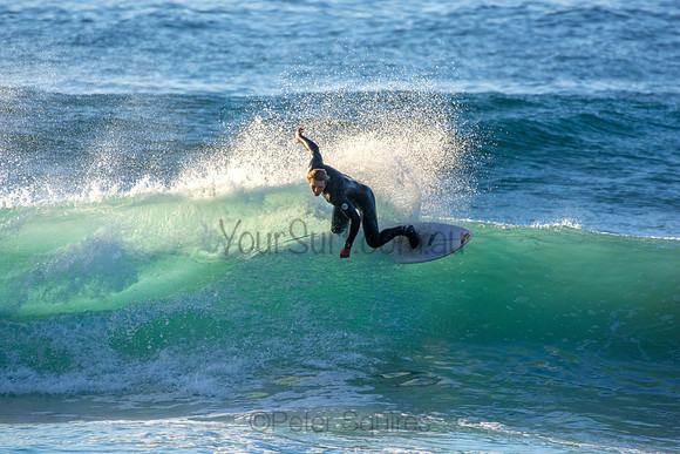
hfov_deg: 2.7
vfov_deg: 1.8
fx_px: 14169
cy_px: 227
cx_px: 340
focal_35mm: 750
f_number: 5.6
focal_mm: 500
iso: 560
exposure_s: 1/2000
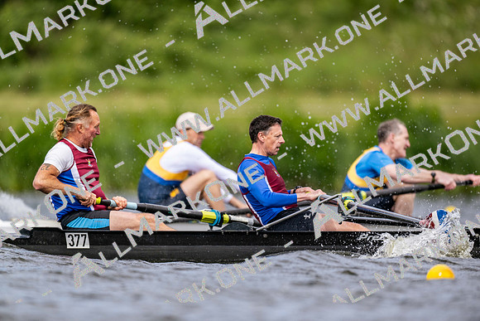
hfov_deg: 3.4
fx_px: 8001
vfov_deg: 2.3
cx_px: 240
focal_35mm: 600
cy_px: 160
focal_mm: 600
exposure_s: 1/2500
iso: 450
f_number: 4
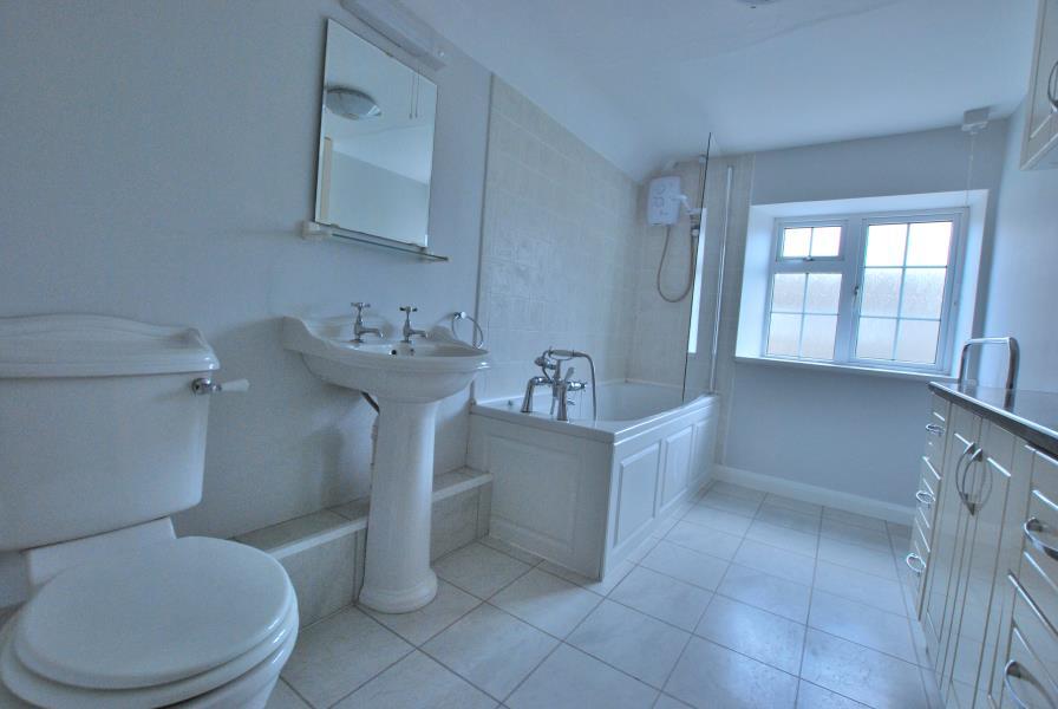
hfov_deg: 100.3
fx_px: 441
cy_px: 354
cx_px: 529
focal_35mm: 15
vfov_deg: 77.5
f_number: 5.6
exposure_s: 1/60
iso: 400
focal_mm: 10
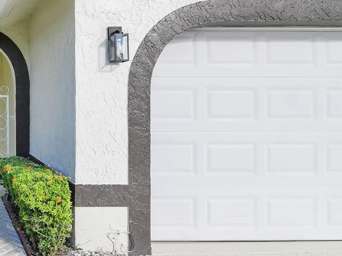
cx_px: -47
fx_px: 346
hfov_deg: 40.7
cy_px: 99
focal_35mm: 35
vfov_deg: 40.4
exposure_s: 1/250
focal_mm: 16
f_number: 11
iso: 200
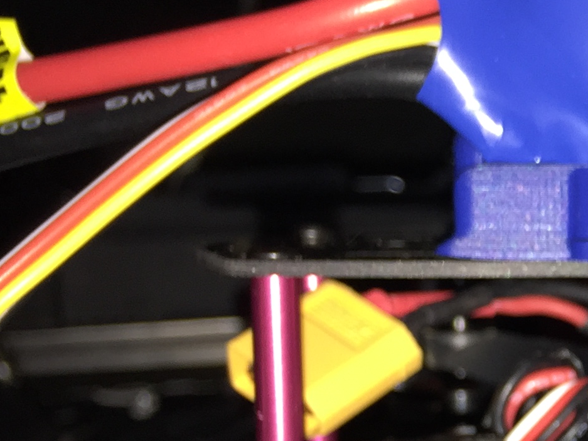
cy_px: 389
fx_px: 1716
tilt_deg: -6.3
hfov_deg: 17.2
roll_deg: +1.6
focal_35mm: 101
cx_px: 926
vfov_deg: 14.5
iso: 40
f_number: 2.2
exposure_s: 1/30
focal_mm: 4.15
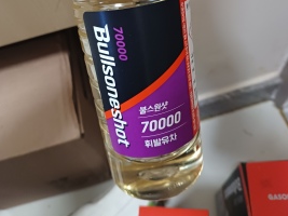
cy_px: 55
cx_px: 143
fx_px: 258
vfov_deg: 44.0
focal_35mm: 31
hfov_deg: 58.4
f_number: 1.8
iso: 800
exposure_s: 1/20
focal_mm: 5.06
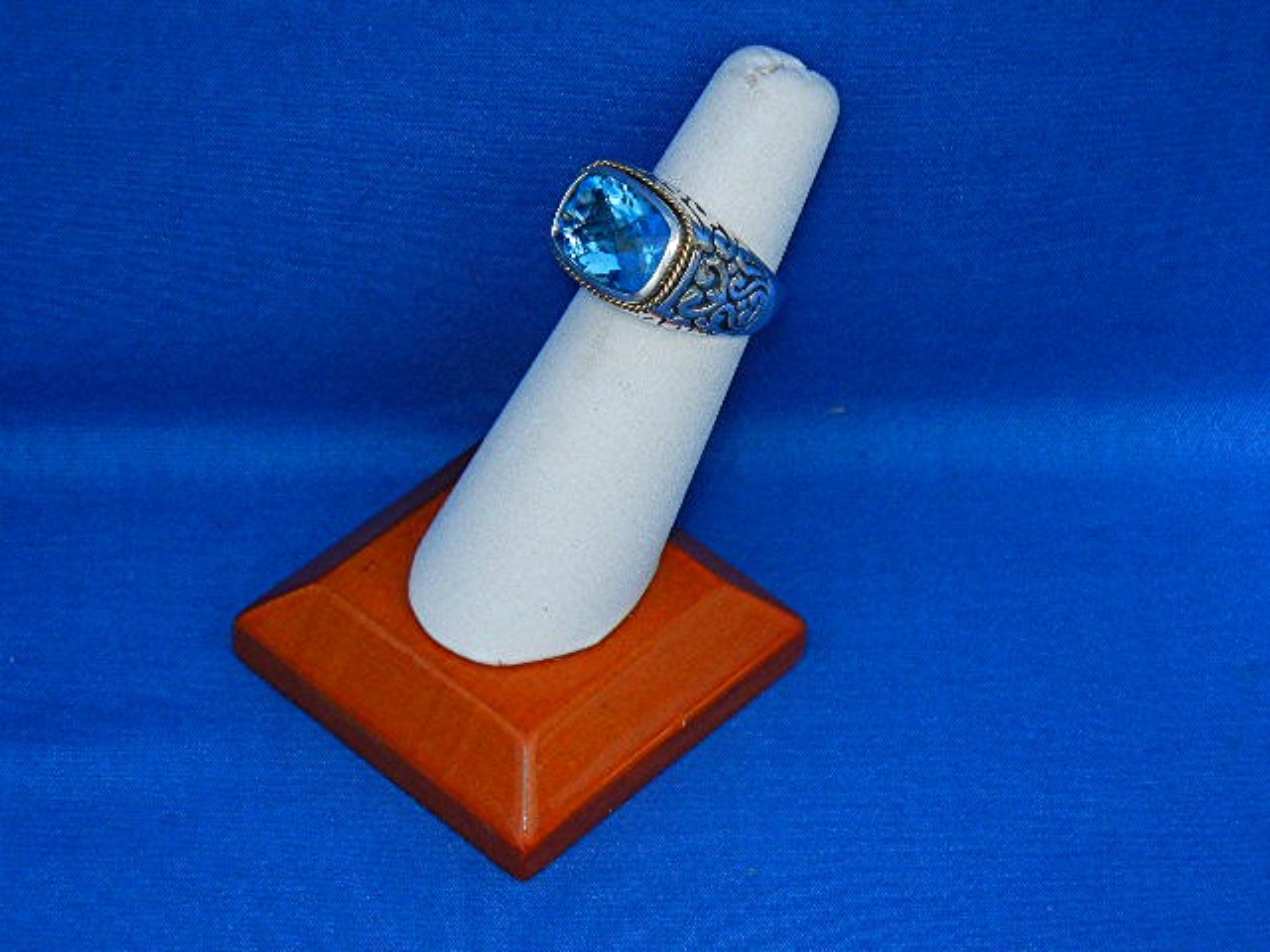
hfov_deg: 19.3
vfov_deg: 14.5
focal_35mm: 102
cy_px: 476
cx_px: 635
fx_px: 3742
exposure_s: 1/30
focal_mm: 18.3
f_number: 4.5
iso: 427
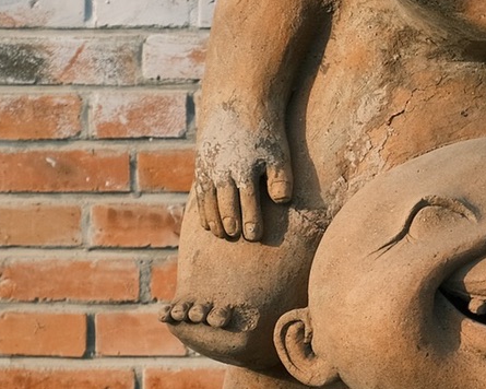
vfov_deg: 5.3
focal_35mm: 287
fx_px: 4128
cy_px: 621
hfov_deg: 6.7
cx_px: 519
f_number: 5.6
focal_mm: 45
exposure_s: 1/450
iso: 320
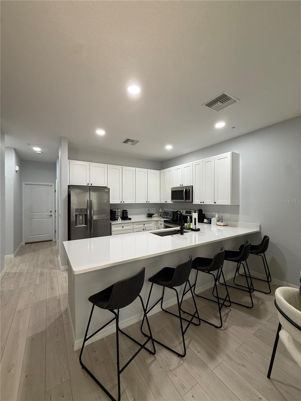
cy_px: 200
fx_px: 162
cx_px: 150
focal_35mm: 14
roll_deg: +0.3
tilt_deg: +0.5
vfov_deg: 102.1
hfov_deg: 85.7
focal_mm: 2.22
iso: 200
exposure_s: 1/120
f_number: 2.2
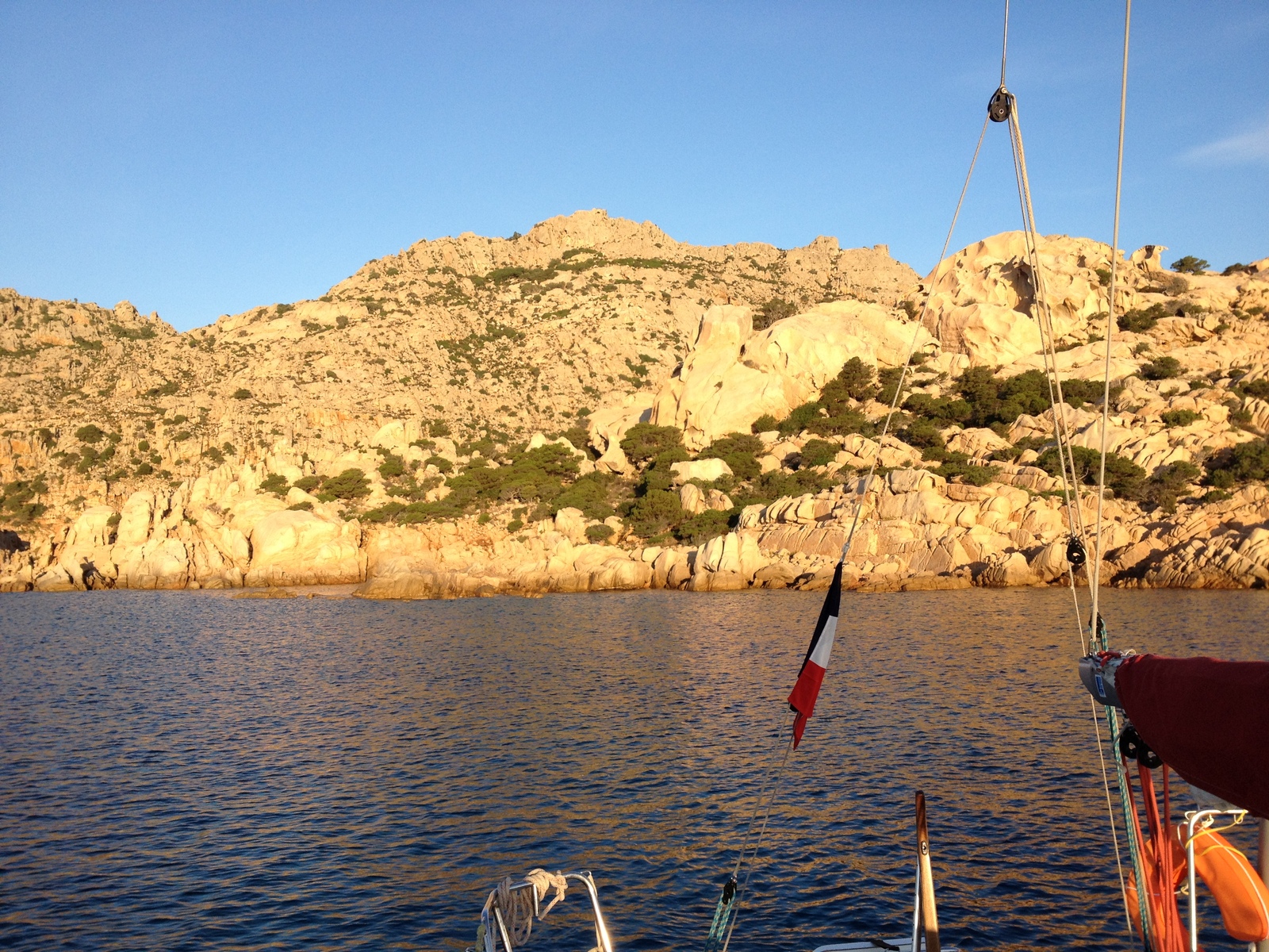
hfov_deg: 52.6
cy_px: 476
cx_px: 634
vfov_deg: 40.7
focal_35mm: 35
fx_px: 1283
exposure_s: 1/789
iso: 64
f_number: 2.4
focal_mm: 4.28
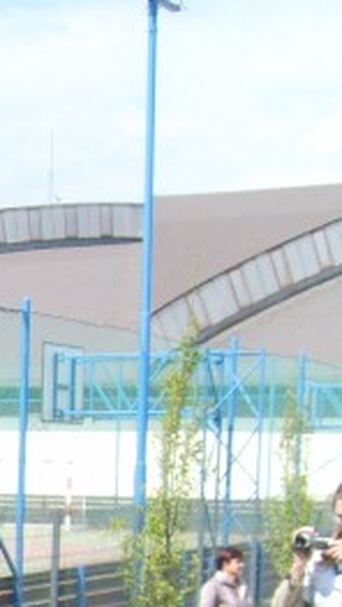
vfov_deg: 17.7
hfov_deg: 9.0
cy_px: 688
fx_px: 1870
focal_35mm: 116
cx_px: -571
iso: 50
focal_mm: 5.8
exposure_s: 1/750
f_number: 2.8
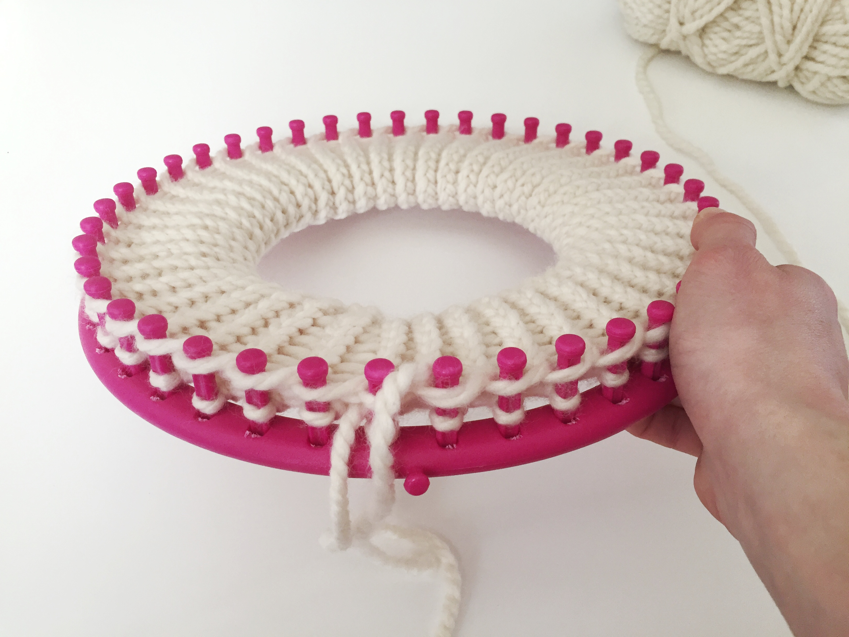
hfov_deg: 61.7
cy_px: 318
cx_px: 424
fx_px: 711
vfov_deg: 48.2
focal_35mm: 29
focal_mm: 4.15
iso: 40
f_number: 2.2
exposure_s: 1/30
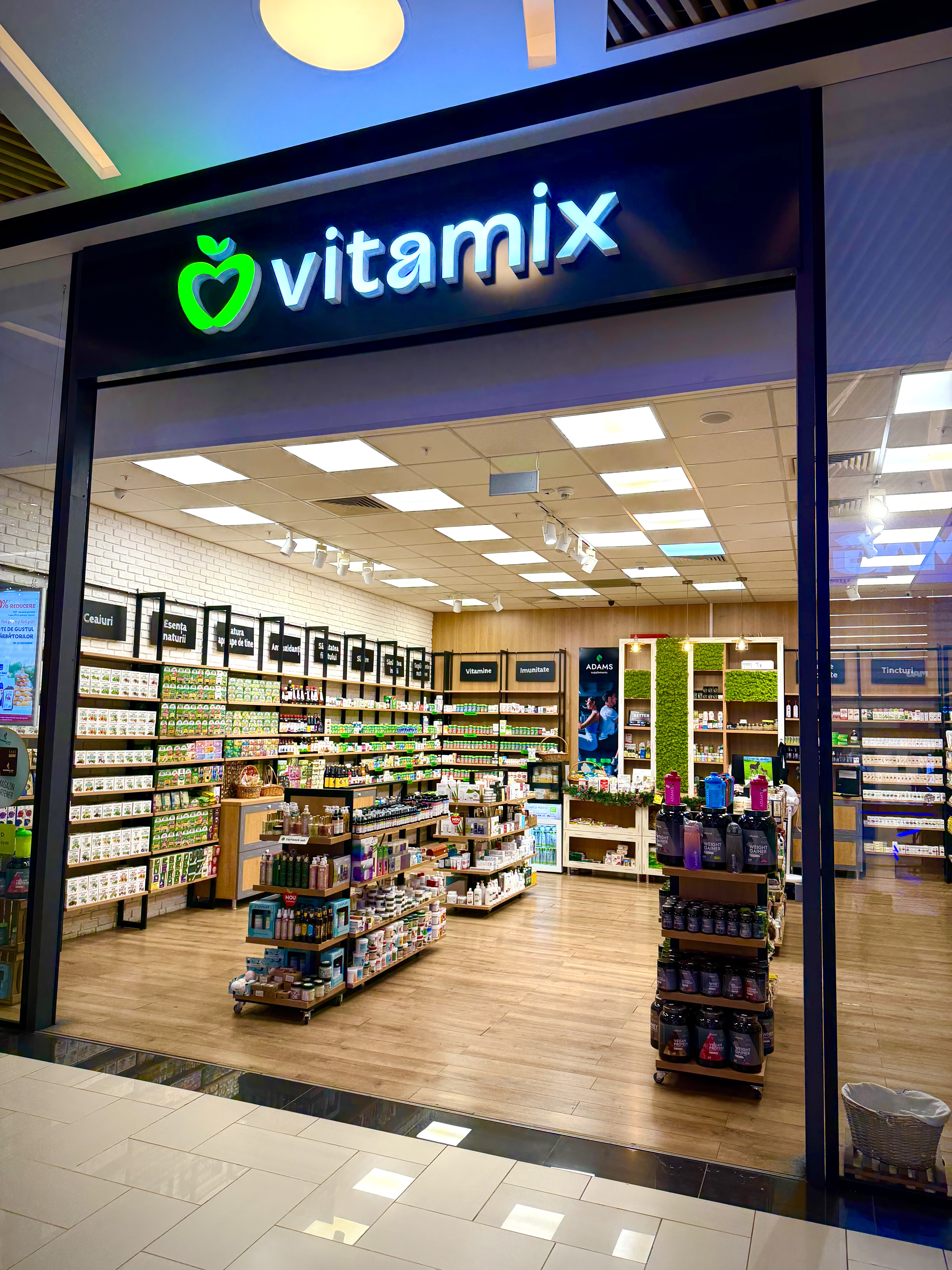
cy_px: 635
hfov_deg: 56.8
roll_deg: -0.3
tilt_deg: +6.0
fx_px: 880
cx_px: 476
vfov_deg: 71.6
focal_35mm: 24
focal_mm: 6.76
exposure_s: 1/100
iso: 100
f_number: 1.78
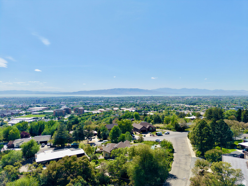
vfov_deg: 56.8
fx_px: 172
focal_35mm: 24
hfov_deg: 71.6
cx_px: 124
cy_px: 93
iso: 290
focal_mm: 8.67
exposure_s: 1/8000
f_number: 1.8
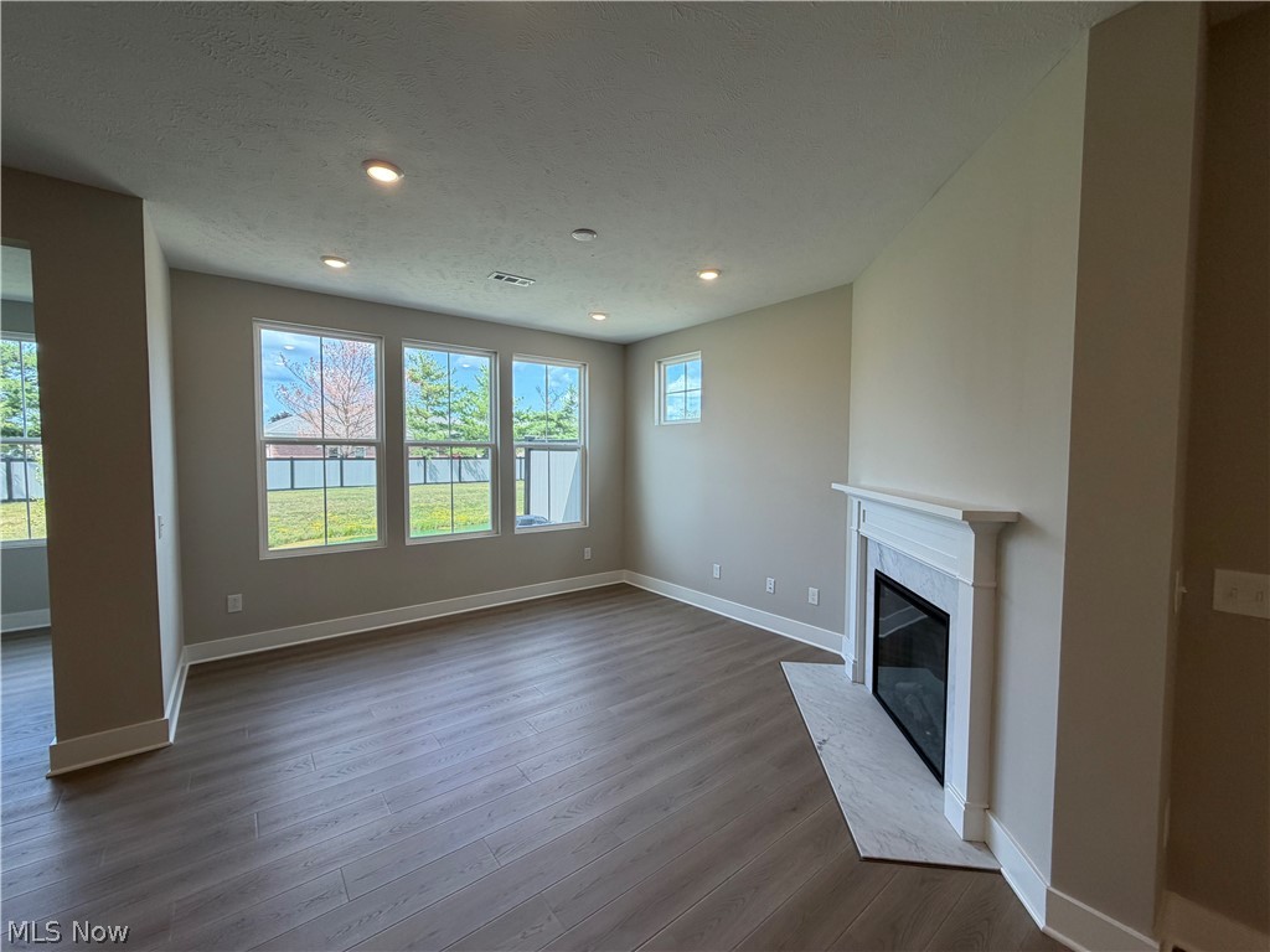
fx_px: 514
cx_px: 635
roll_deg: -2.3
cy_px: 476
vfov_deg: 85.7
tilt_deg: -3.1
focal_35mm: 14
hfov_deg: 102.1
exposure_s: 1/128
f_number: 2.2
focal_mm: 2.22
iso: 64
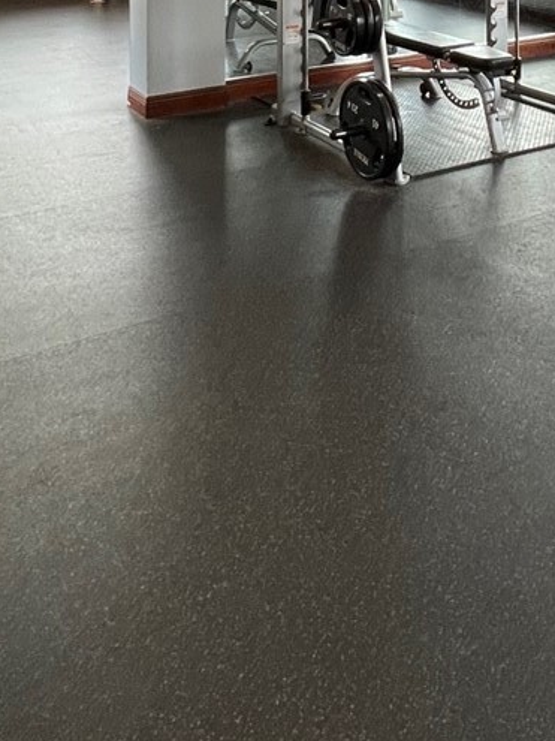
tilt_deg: +0.7
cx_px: 438
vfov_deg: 35.8
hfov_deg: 33.4
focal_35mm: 42
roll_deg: +0.2
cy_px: -132
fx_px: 898
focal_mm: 1.57
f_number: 1.8
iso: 125
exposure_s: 1/60
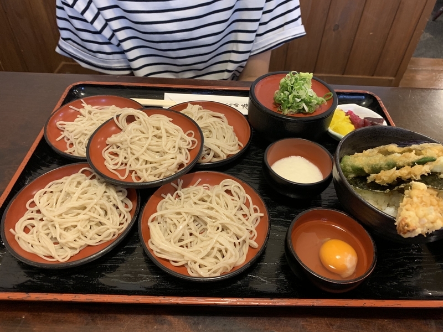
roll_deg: -3.2
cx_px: 222
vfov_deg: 53.1
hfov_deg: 67.3
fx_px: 333
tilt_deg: -44.2
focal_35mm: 26
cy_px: 166
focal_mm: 4.25
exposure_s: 1/40
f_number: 1.8
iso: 400
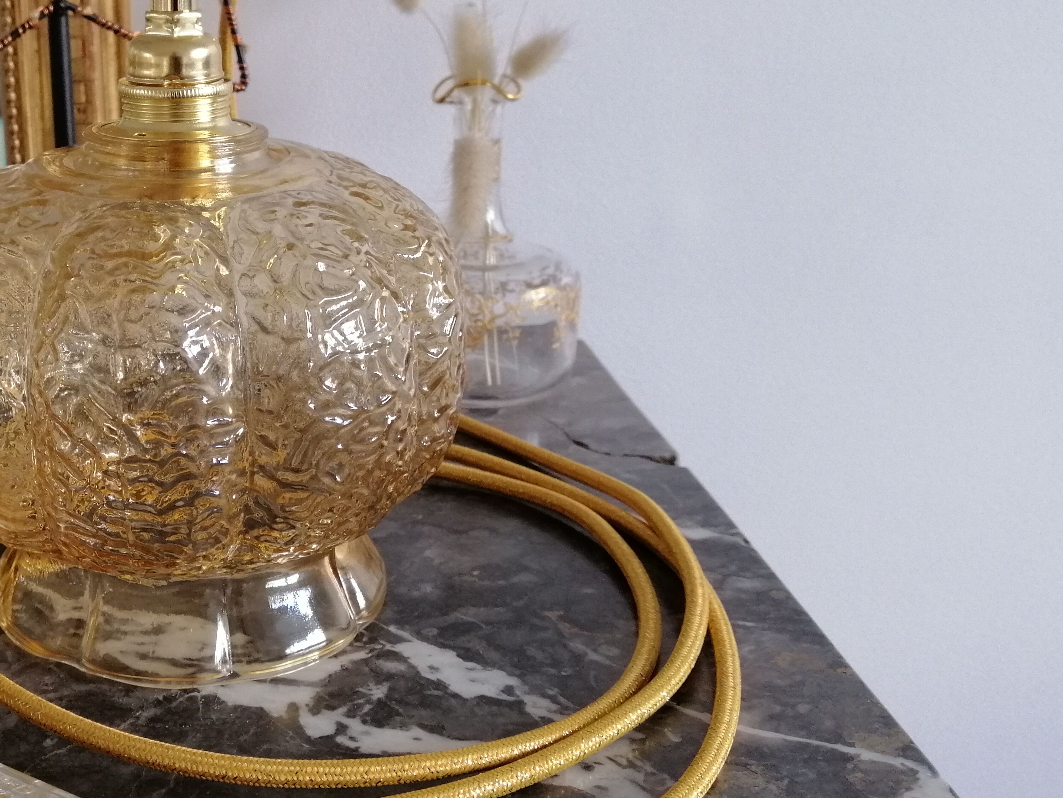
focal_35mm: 46
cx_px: 264
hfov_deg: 40.1
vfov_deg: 31.5
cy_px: 349
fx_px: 1413
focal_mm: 3.95
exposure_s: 1/33.3
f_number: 1.8
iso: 125
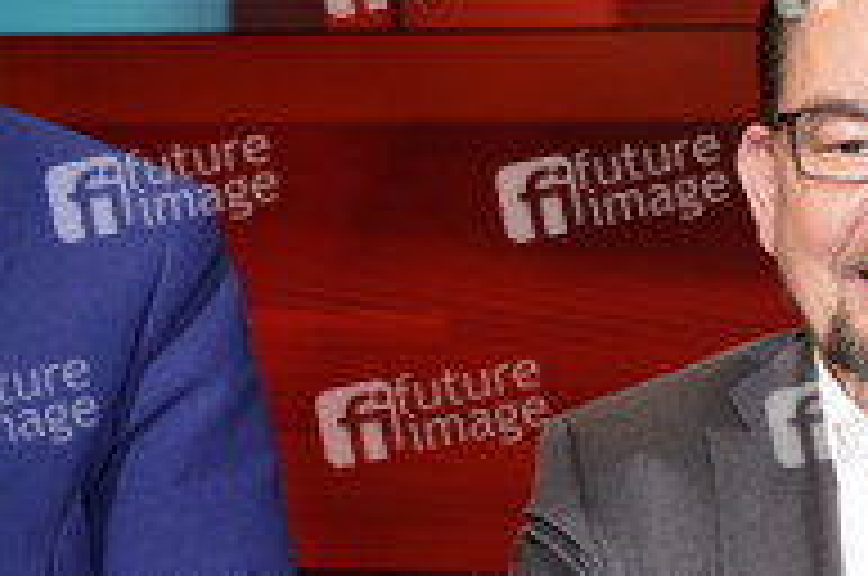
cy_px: 526
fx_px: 1974
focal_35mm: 82
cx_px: 942
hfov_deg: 23.4
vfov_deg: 16.4
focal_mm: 35
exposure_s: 1/160
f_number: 5
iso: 2000
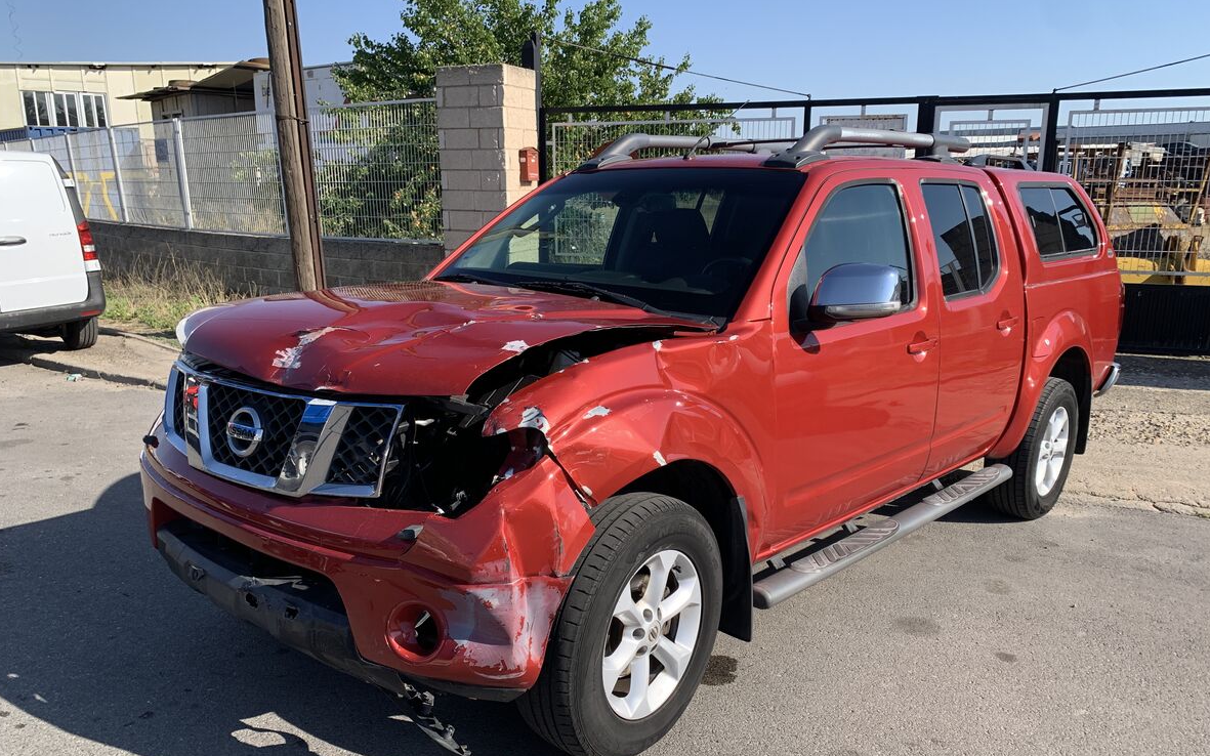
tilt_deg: -13.4
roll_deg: +0.4
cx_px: 606
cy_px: 408
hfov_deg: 66.5
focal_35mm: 28
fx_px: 923
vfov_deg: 44.5
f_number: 1.8
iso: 25
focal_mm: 4.25
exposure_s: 1/1250
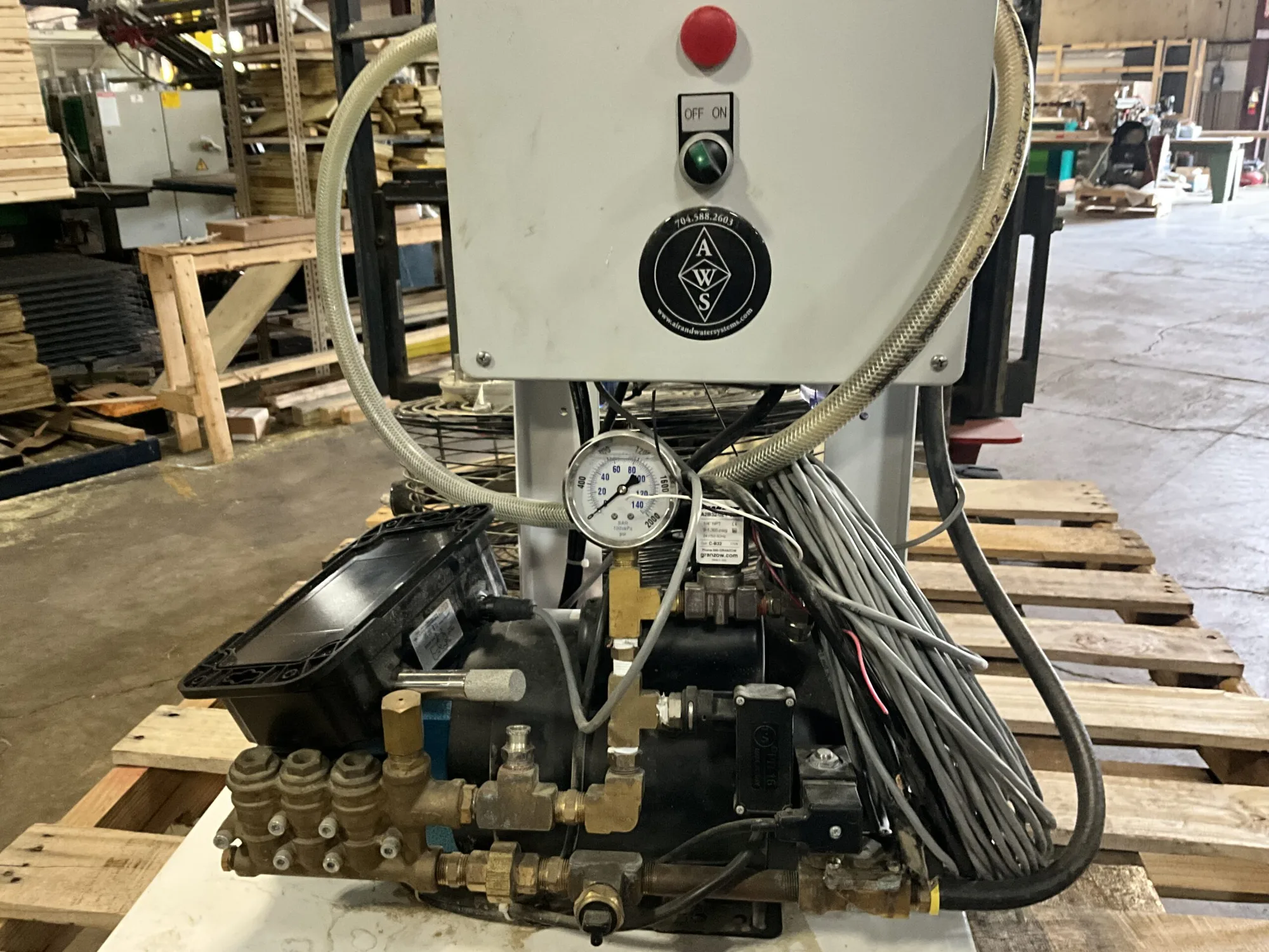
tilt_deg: -18.6
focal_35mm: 29
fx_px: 1063
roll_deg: +0.8
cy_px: 476
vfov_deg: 48.2
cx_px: 634
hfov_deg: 61.7
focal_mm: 3
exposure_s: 1/51
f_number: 1.8
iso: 320
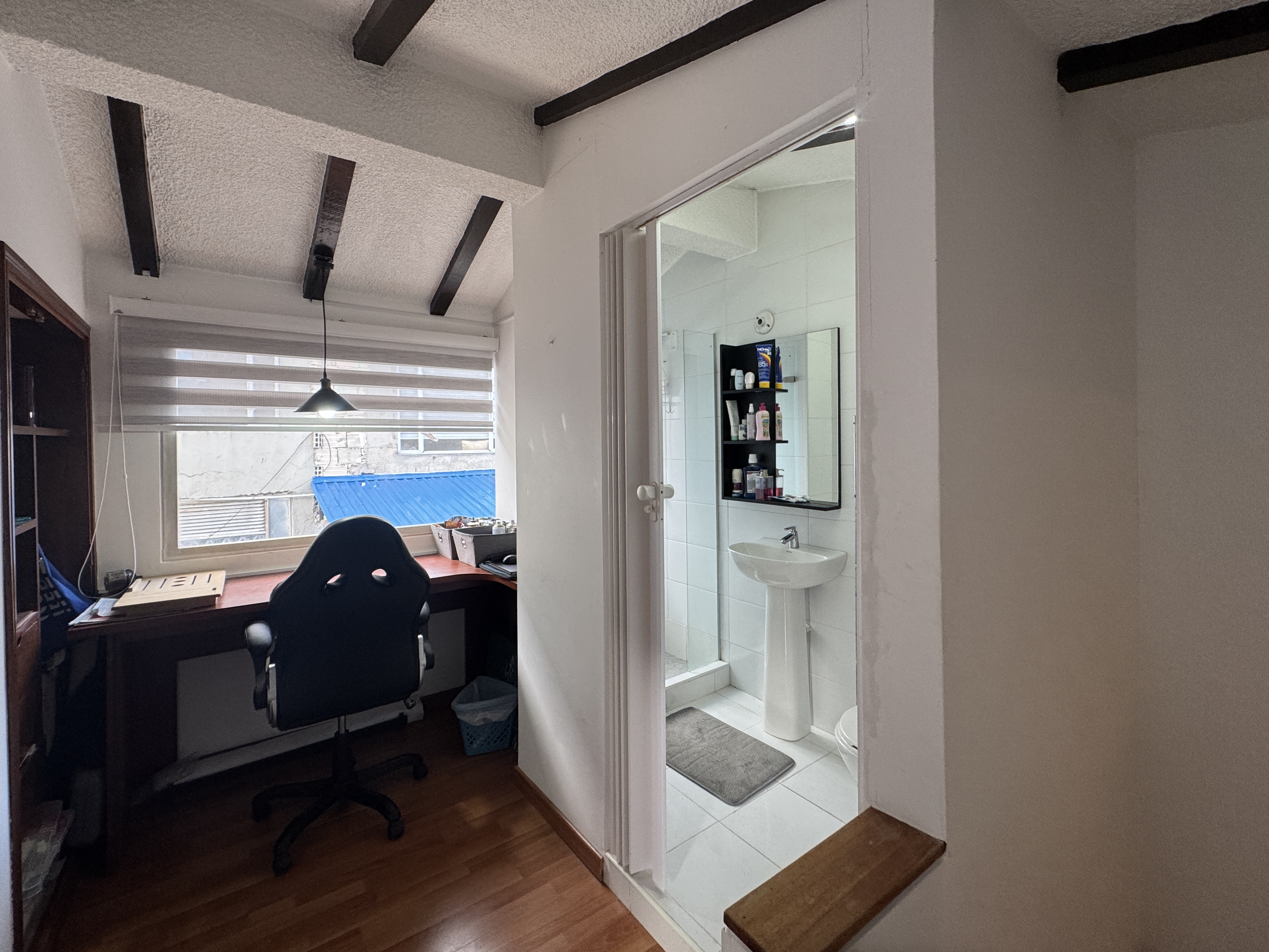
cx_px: 635
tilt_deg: +0.5
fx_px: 550
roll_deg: +0.4
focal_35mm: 15
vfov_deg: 81.7
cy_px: 449
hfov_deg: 98.2
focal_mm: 2.22
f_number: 2.2
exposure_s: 1/99
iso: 160
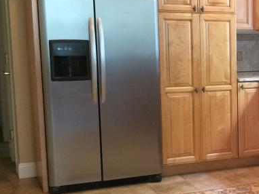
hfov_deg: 22.2
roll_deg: -1.8
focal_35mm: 78
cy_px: 115
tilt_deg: -9.7
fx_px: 584
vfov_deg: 18.9
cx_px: 347
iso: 160
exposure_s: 1/30
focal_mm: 4.15
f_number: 2.2
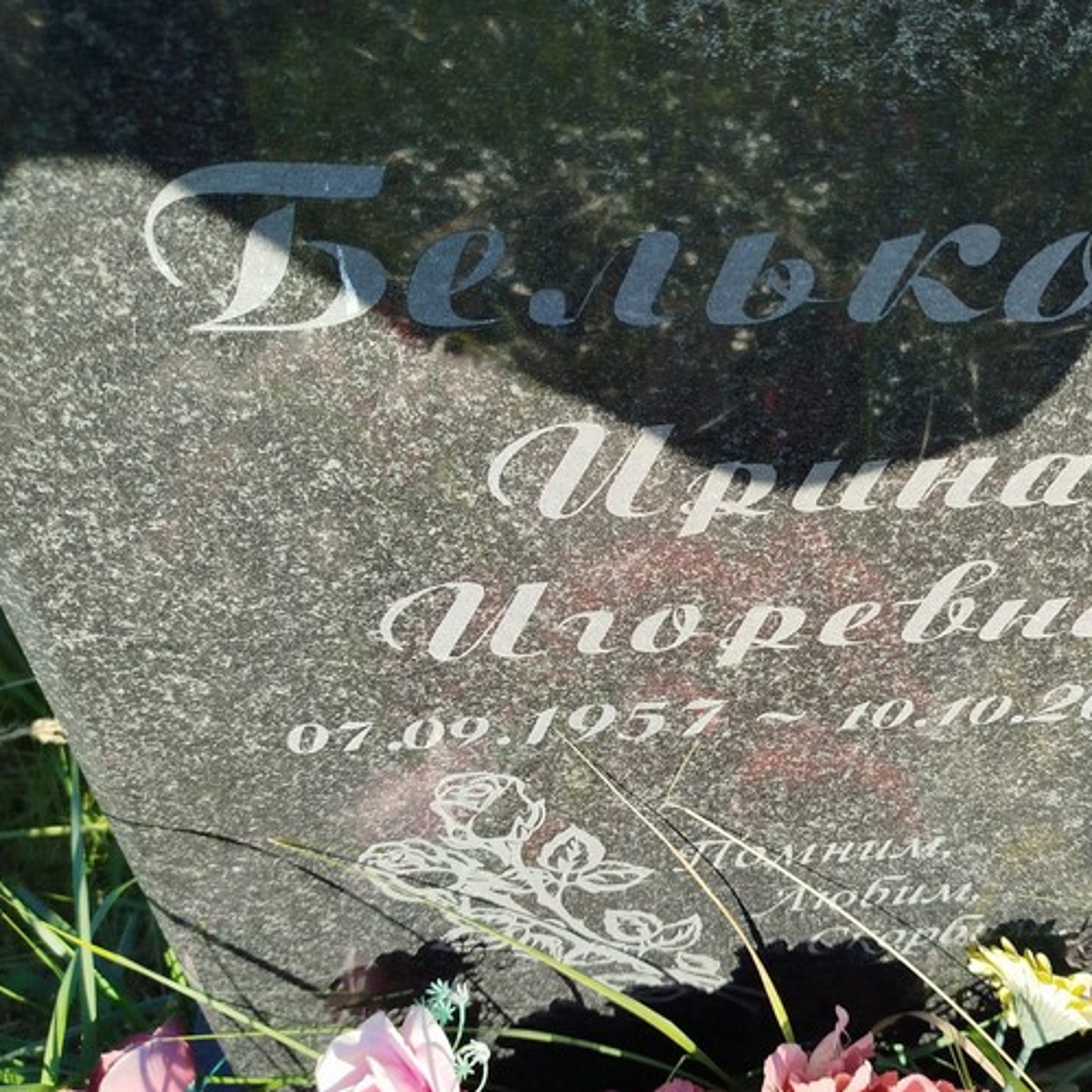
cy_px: 558
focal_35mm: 34
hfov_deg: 47.7
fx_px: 1213
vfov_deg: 48.4
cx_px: 724
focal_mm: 5.31
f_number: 1.7
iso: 50
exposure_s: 1/493
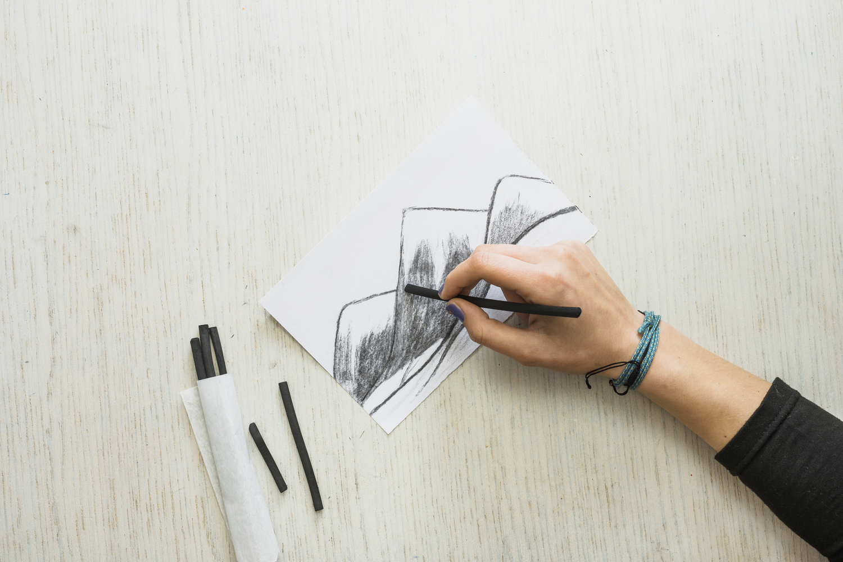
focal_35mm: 52
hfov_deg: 37.9
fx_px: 1229
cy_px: 281
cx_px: 422
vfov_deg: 25.8
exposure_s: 1/200
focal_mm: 35
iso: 160
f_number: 6.3
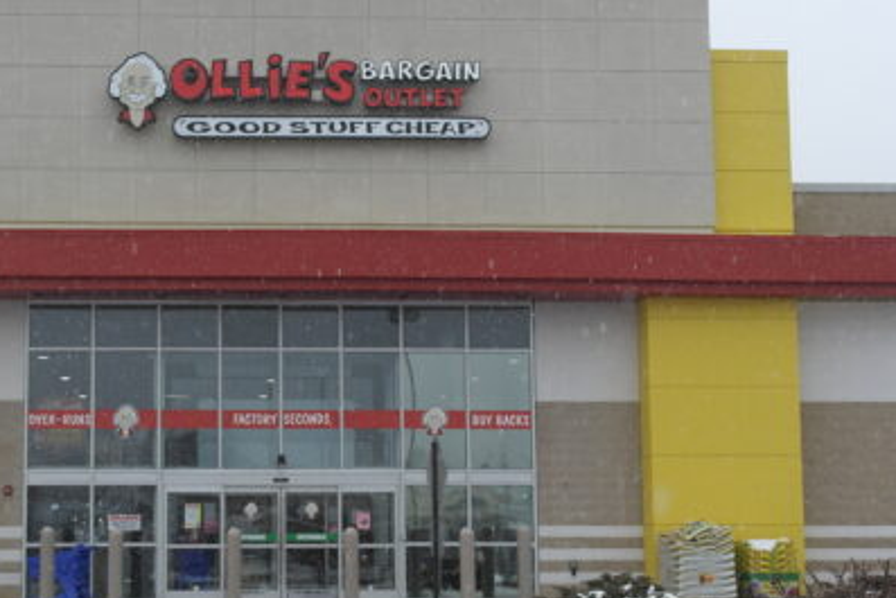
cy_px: 377
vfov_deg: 23.3
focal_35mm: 58
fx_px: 1444
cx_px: 264
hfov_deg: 34.0
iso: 100
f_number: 5
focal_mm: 20
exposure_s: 1/160
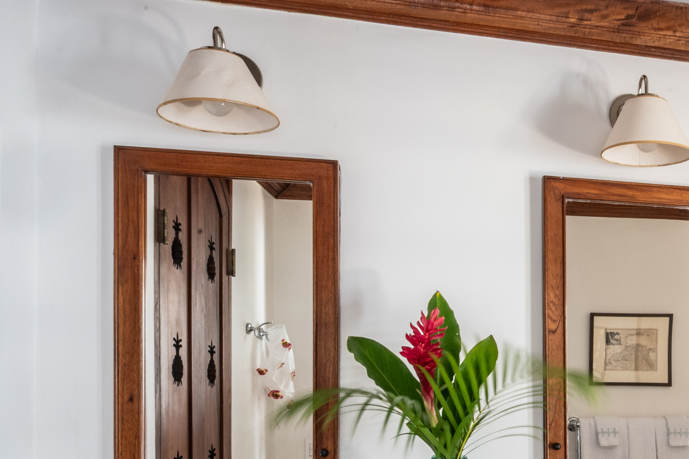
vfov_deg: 30.7
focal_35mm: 42
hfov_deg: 40.1
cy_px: 390
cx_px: 702
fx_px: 806
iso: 640
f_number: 22
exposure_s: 4
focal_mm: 18.5
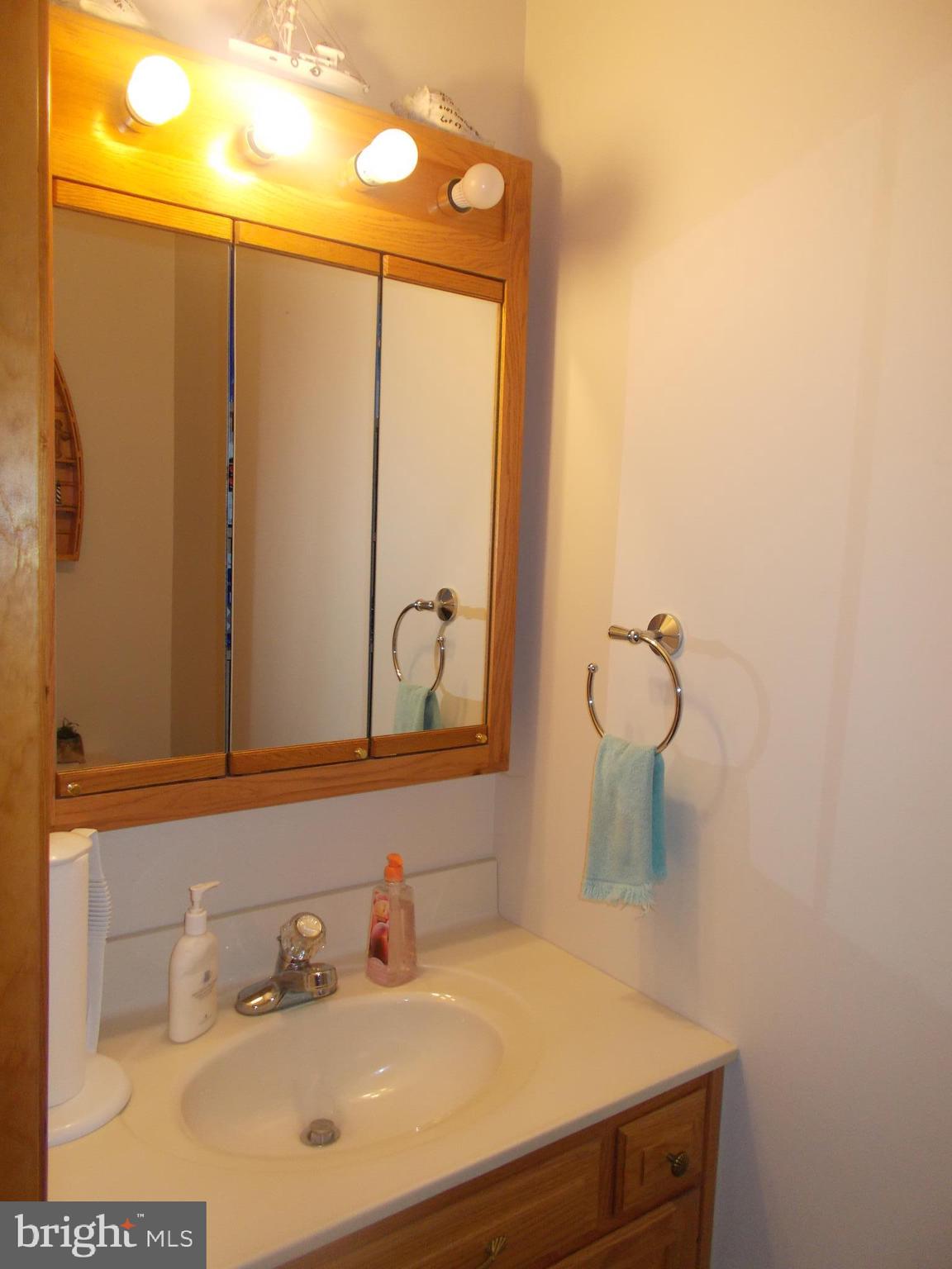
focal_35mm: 26
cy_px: 634
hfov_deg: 53.1
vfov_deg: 67.3
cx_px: 476
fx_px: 953
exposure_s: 1/25
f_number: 3.2
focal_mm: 4.6
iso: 200
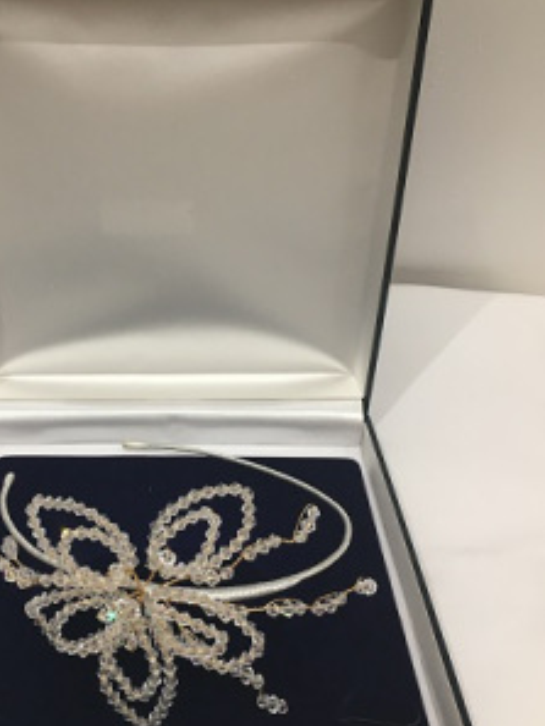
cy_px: 386
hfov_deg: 36.5
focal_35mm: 39
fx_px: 818
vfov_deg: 47.8
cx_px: 186
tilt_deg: -36.4
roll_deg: +2.2
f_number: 2.2
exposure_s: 1/33
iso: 80
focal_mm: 4.15
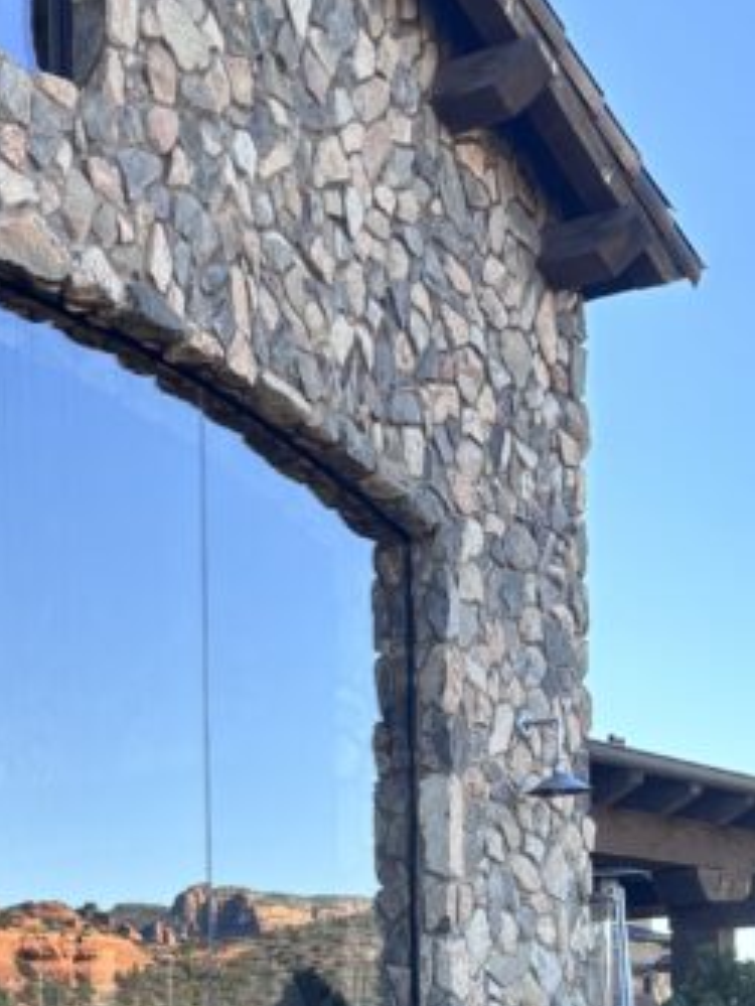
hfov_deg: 18.0
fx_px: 2325
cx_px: -15
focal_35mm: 80
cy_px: 1151
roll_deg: +1.5
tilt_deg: -2.2
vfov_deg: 22.8
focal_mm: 5.96
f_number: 1.6
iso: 50
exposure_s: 1/373
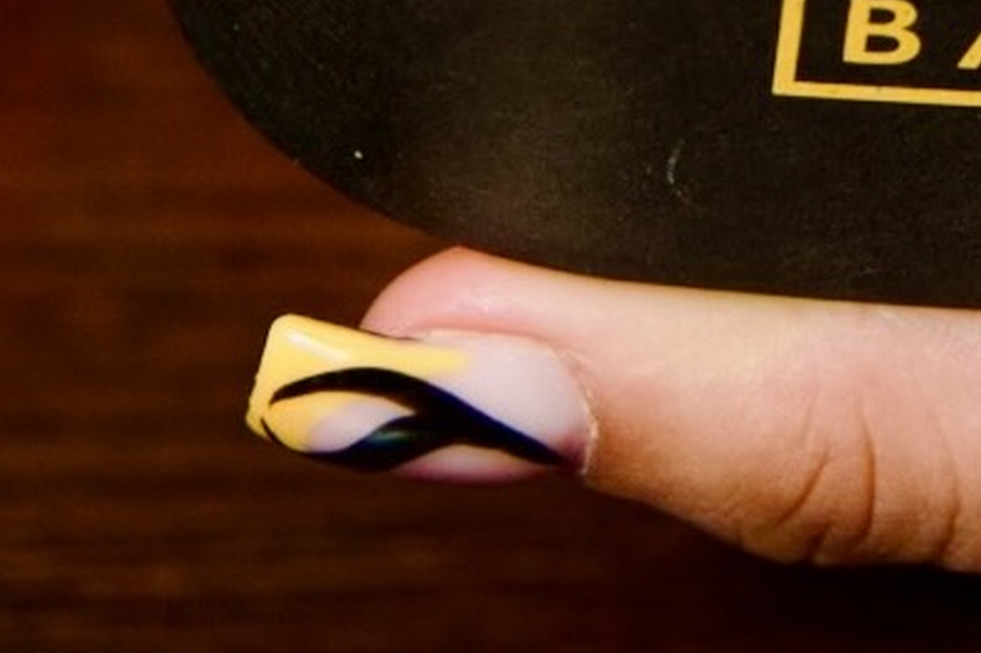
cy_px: -780
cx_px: 1257
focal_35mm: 301
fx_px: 8198
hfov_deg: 6.8
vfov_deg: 4.5
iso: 2000
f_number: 4
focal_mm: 68
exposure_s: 1/250
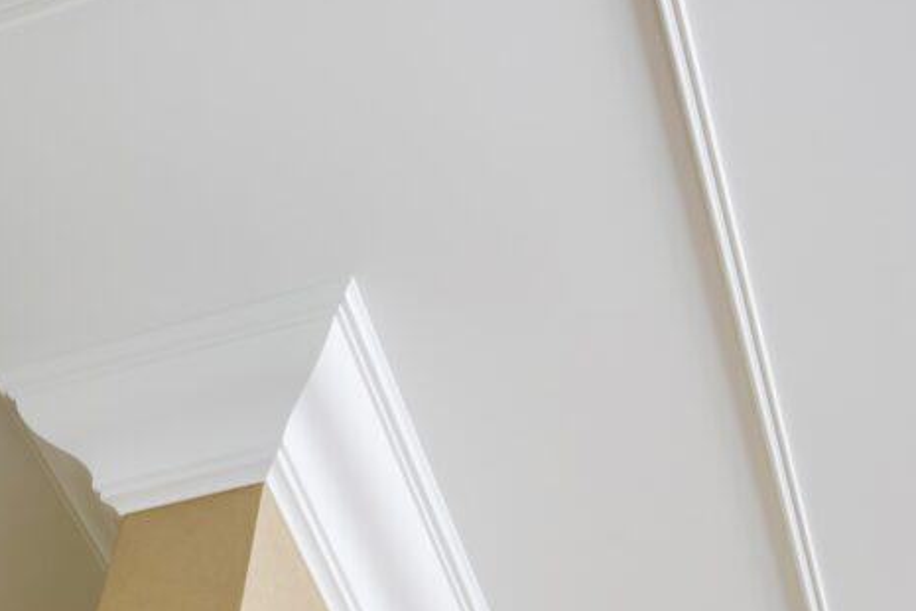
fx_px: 1679
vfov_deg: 20.3
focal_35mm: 66
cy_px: 535
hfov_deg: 30.4
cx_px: 370
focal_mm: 20
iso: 200
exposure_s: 1/5
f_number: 11
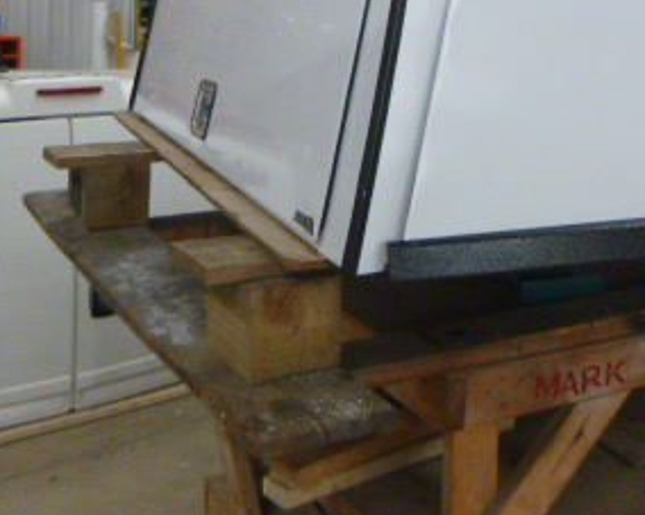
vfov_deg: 26.2
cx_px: 572
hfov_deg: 32.6
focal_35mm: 55
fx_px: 1050
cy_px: 0
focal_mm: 4.5
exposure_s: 1/50
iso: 400
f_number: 3.9
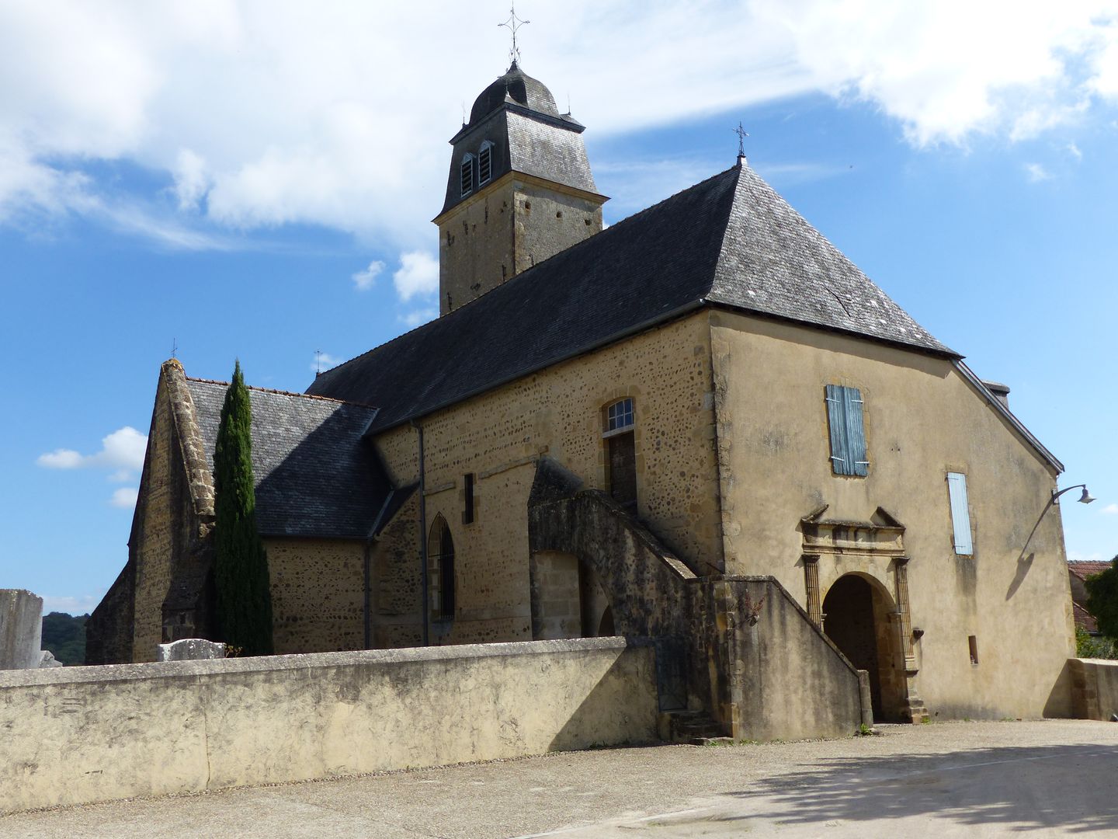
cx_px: 559
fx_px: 1066
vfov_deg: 42.9
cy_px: 420
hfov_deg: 55.4
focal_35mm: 33
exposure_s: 1/1000
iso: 100
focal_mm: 5.9
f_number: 4
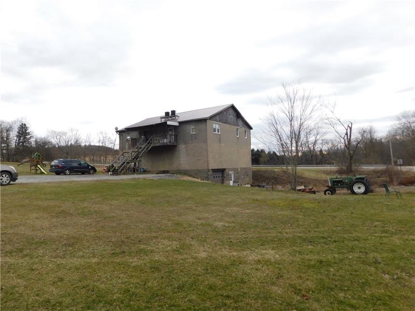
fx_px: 276
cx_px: 208
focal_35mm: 23
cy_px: 156
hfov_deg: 73.9
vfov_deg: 58.9
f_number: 3
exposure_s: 1/400
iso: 125
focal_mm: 4
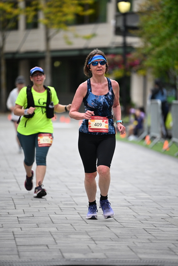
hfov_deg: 6.9
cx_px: 89
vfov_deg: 10.3
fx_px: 1482
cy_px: 133
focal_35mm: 200
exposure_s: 1/5000
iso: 1600
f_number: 2.8
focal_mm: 200
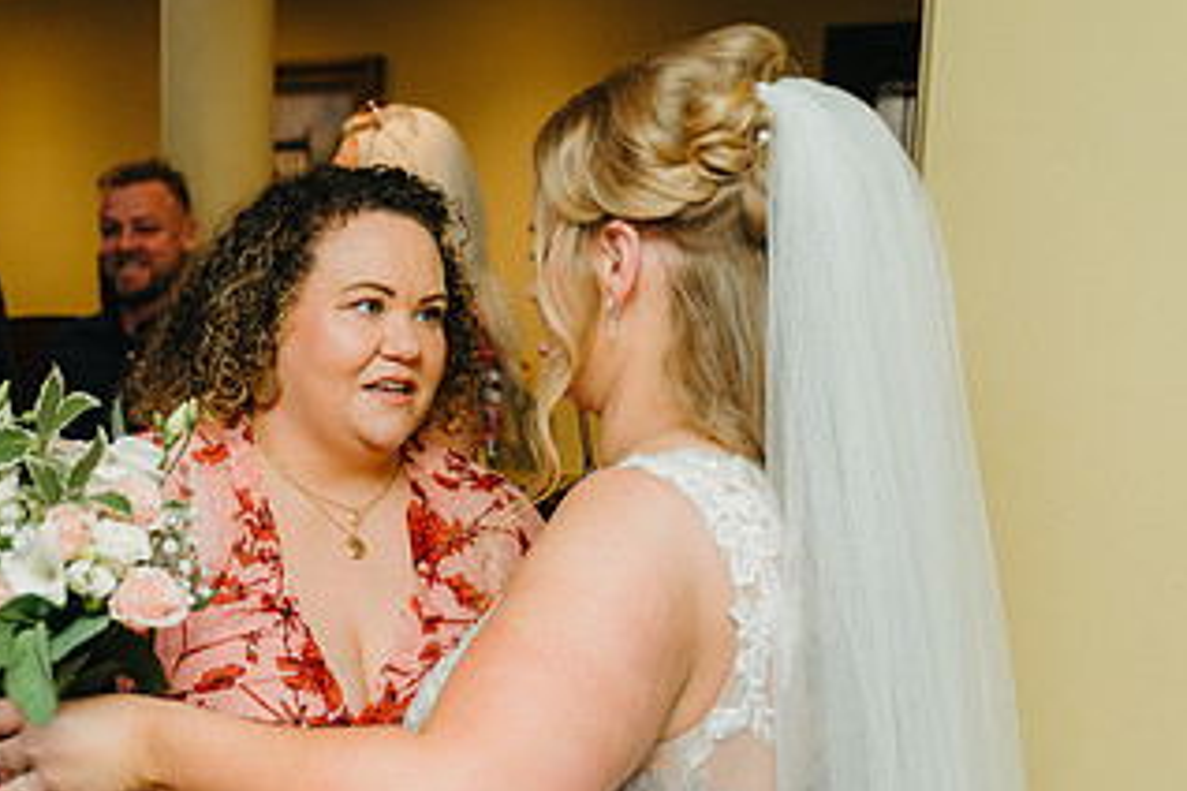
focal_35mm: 51
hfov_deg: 38.3
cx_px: 366
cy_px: 565
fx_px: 1681
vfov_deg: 26.2
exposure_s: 1/160
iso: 800
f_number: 2.8
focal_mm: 28
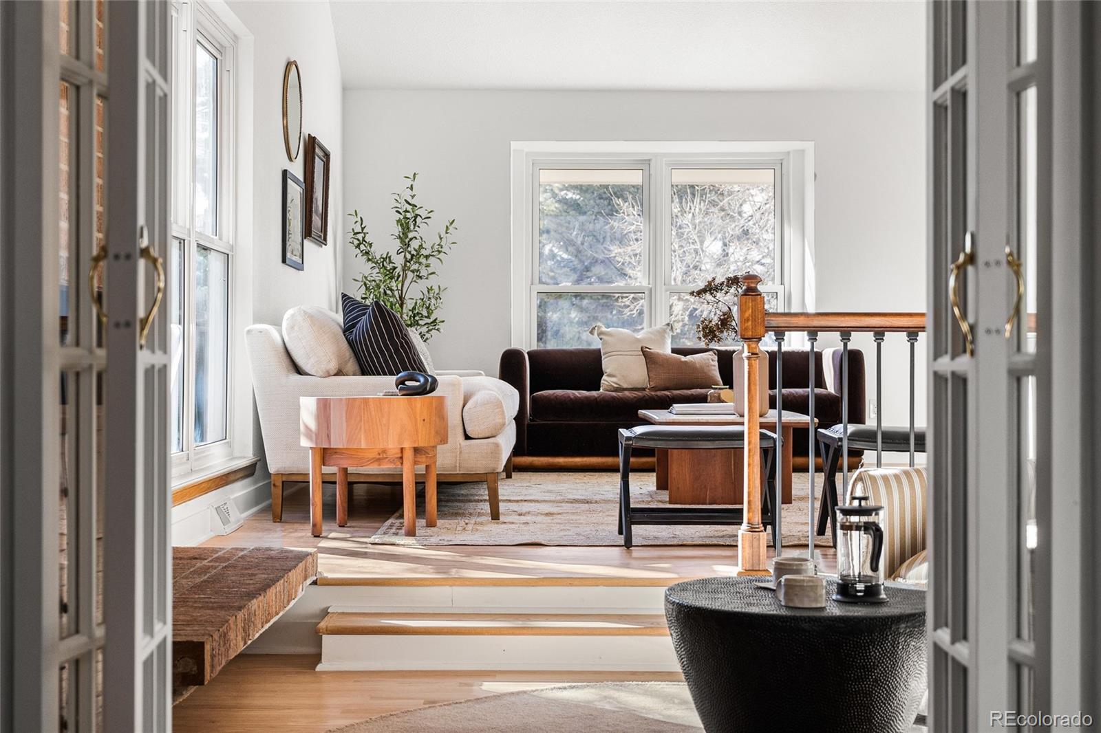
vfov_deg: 26.0
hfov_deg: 38.2
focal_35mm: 52
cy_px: 366
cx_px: 550
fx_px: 1590
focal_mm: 35
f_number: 4
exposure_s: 1/60
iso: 320
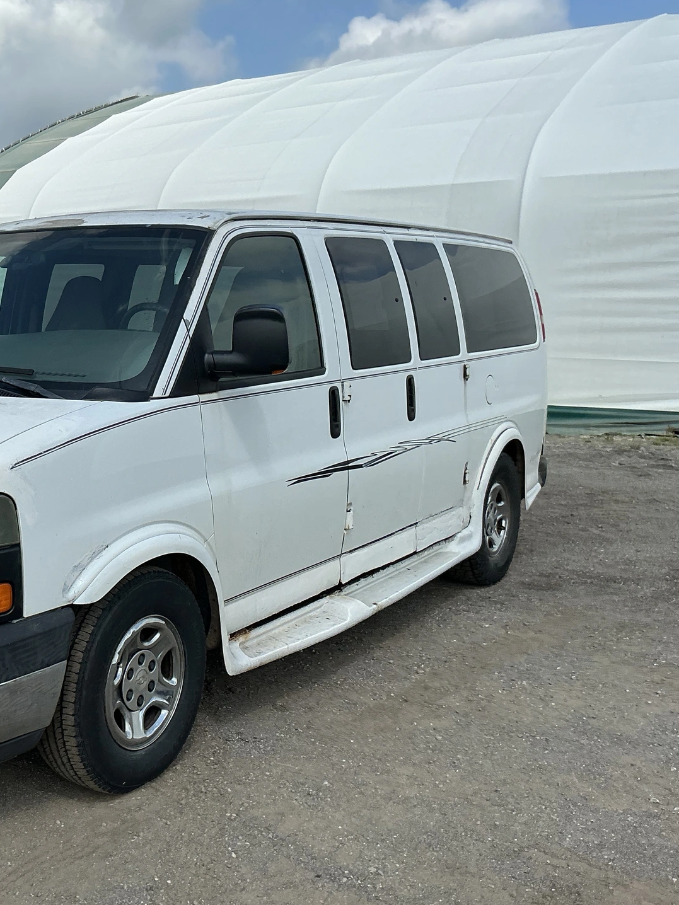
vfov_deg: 47.9
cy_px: 444
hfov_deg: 35.0
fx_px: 1020
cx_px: 88
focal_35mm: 39
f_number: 1.8
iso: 25
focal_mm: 3
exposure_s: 1/2141
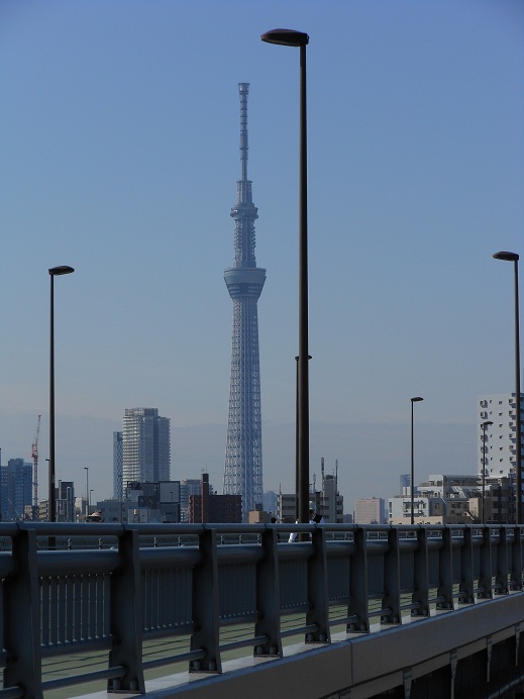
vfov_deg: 16.4
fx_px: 2422
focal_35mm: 120
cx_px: 262
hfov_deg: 12.3
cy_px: 350
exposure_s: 1/1000
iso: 80
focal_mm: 21.5
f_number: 5.4
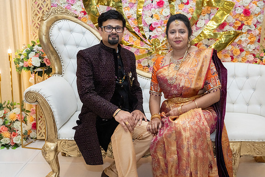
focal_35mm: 39
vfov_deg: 33.9
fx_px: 290
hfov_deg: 49.1
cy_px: 88
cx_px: 132
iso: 1250
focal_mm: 39
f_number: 11
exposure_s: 1/160
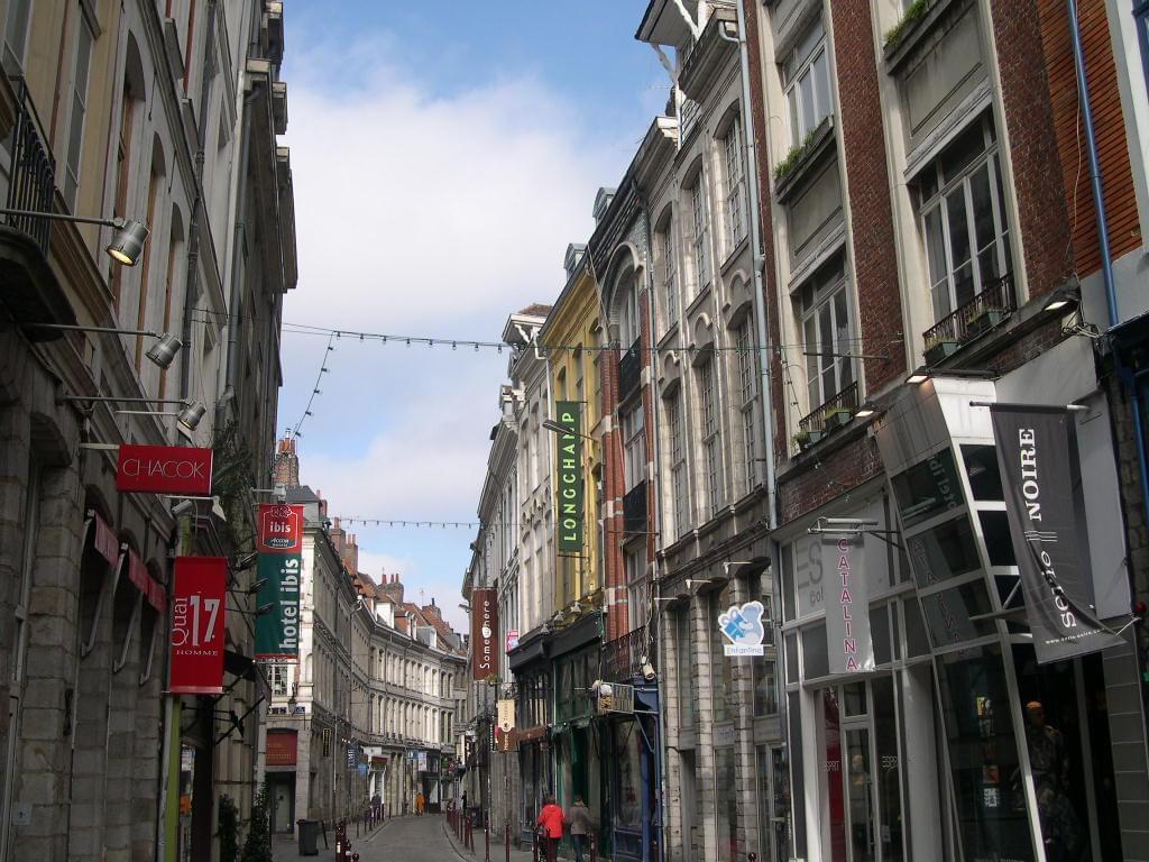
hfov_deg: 49.0
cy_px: 431
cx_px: 574
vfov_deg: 37.7
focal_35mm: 38
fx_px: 1261
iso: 100
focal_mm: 8
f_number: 7.6
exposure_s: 1/143
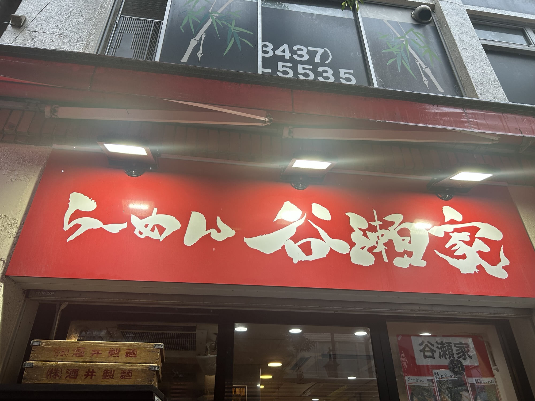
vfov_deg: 53.1
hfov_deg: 67.3
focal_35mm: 26
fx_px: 402
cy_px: 200
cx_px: 268
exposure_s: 1/438
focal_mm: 5.7
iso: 50
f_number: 1.5
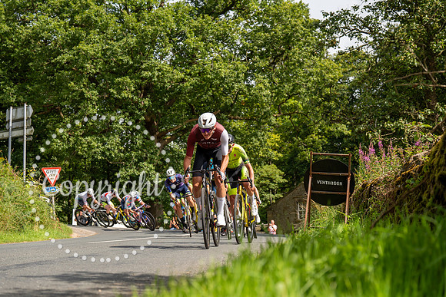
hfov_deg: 28.8
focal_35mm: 70
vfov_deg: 19.5
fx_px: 867
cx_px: 223
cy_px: 148
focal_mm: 70
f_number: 5
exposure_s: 1/1000
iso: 250
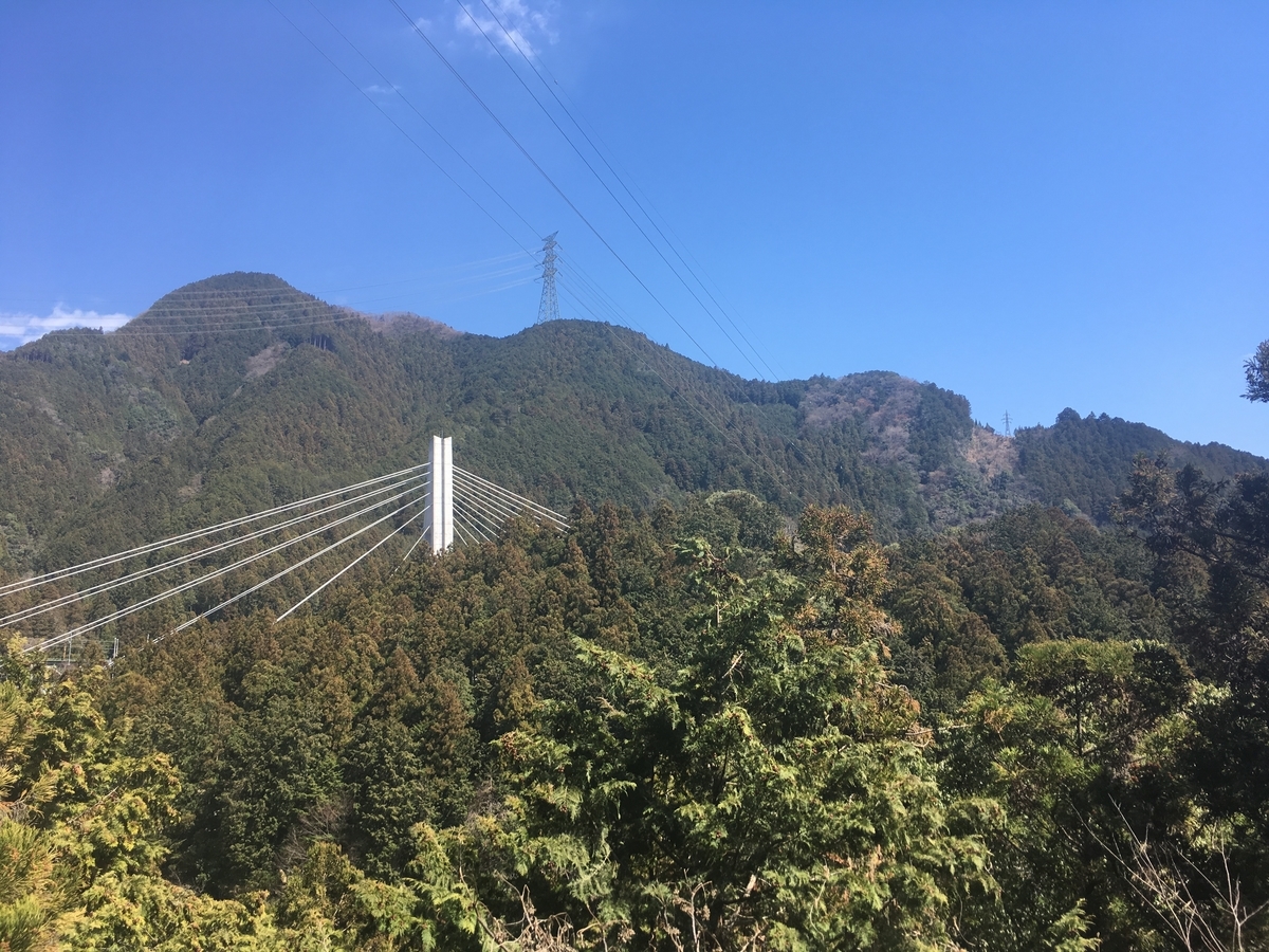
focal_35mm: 29
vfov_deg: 48.2
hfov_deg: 61.7
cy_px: 476
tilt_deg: +8.9
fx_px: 1063
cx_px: 634
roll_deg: +0.7
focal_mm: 4.15
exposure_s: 1/620
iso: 25
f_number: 2.2
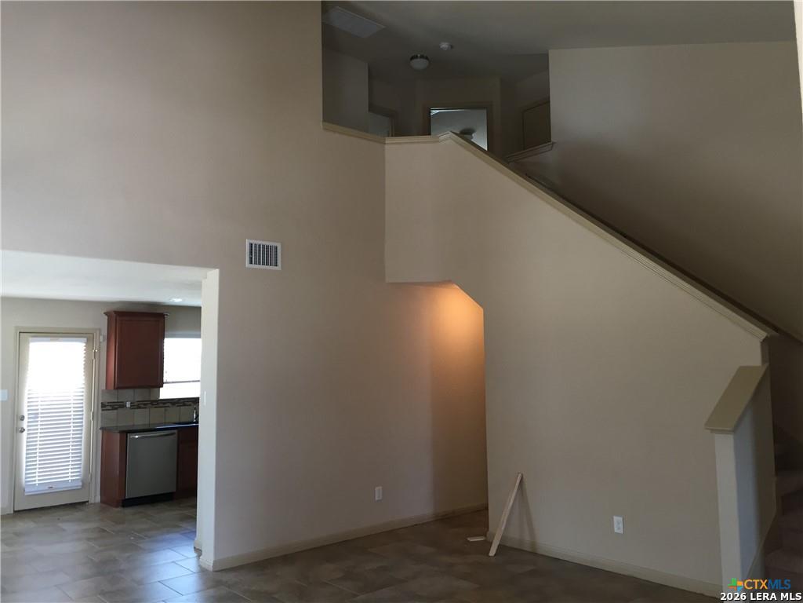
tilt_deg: +6.8
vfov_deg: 48.2
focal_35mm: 29
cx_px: 402
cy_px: 302
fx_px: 673
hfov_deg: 61.7
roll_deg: -0.6
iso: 64
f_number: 2.2
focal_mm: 4.15
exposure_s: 1/30
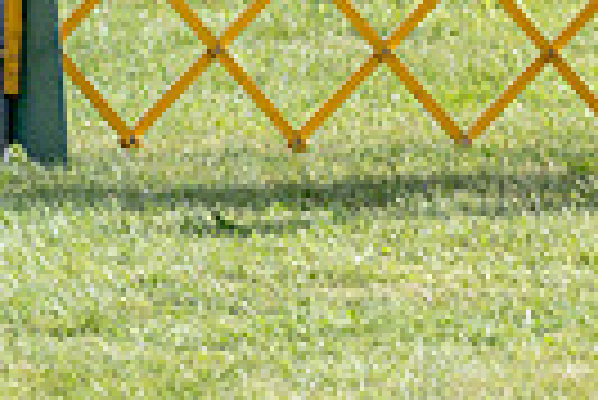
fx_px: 10859
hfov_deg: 3.2
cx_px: 701
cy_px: -196
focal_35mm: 653
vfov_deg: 2.1
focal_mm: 150
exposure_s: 1/1250
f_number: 5.6
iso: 400
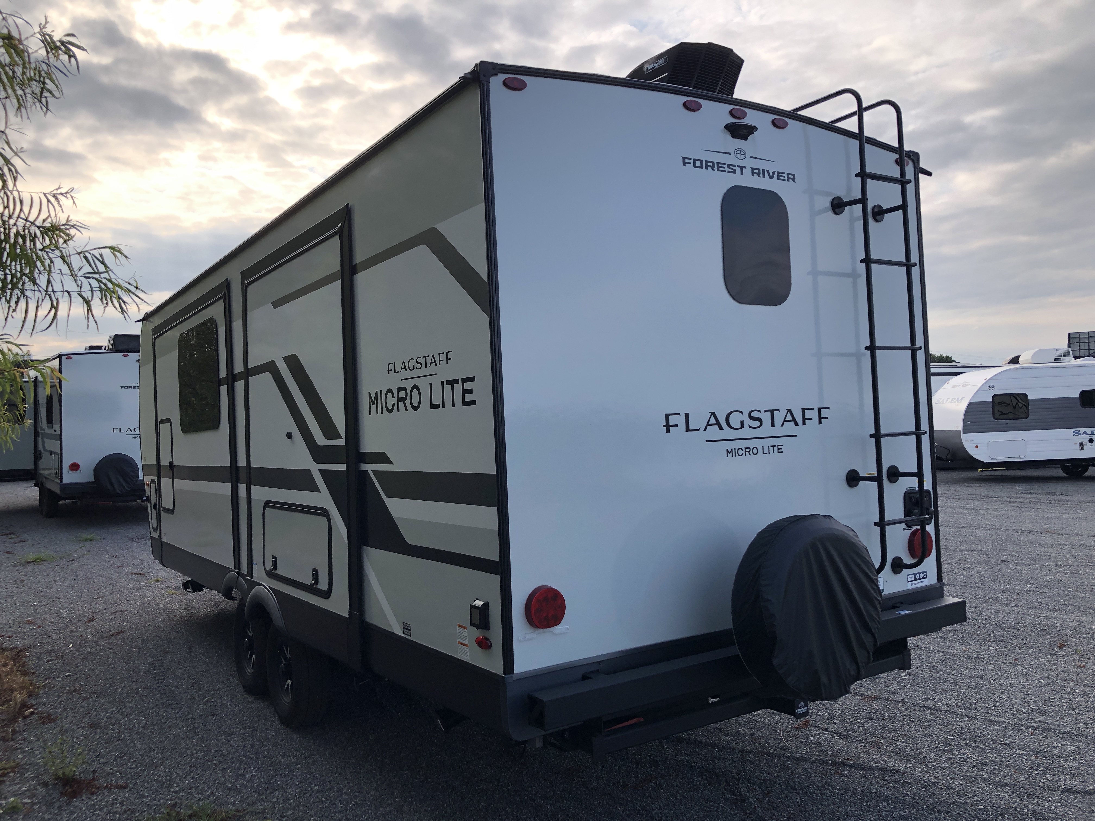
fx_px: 886
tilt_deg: -0.7
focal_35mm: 28
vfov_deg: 49.7
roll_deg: +1.1
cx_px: 548
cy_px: 410
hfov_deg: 63.4
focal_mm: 3.99
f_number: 1.8
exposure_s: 1/1091
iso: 20
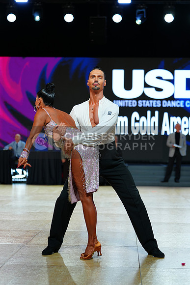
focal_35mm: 76
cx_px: 95
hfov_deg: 18.0
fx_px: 601
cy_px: 142
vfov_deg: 26.6
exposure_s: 1/400
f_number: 2.8
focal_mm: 76
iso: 500
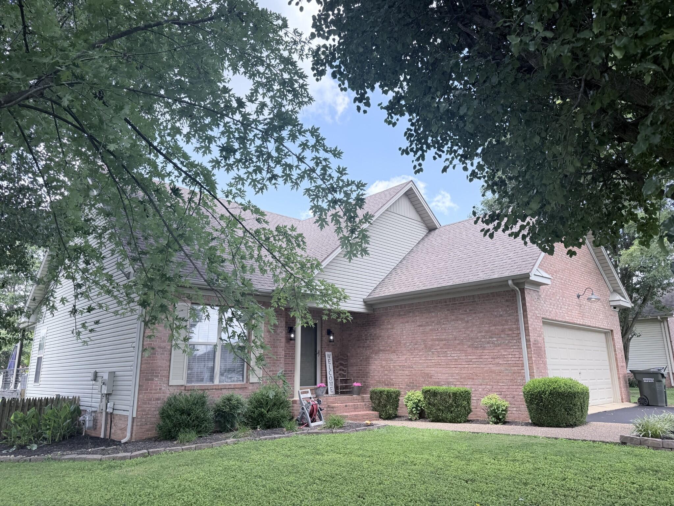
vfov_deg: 56.8
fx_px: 467
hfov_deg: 71.6
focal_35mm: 24
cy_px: 253
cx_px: 337
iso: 100
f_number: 1.78
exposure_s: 1/920
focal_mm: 6.76
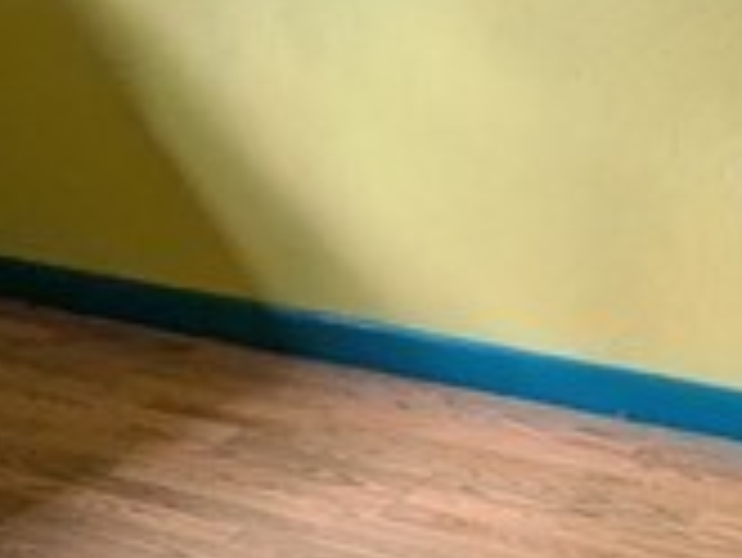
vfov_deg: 16.5
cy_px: -58
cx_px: 322
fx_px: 1866
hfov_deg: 22.5
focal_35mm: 87
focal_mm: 1.83
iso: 224
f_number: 2.2
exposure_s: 1/120
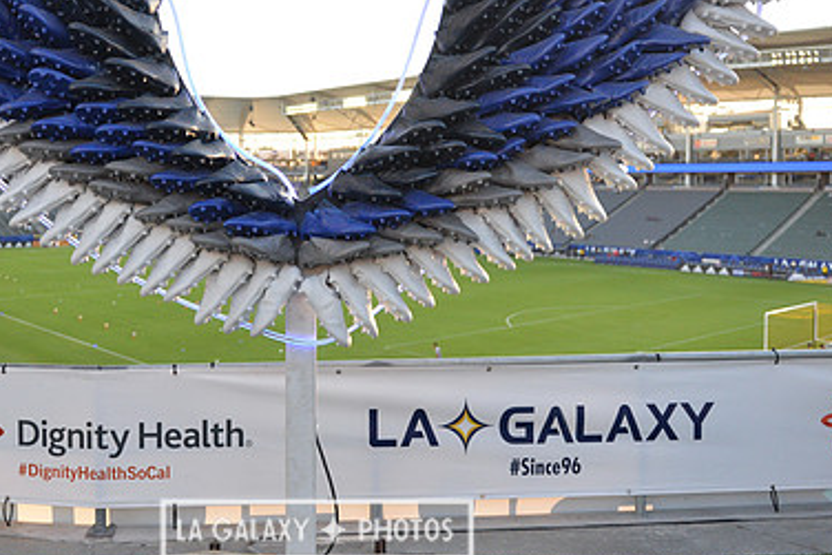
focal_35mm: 37
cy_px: 198
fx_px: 855
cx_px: 316
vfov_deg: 35.7
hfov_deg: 51.4
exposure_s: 1/4000
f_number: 2.8
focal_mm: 24
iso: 2200
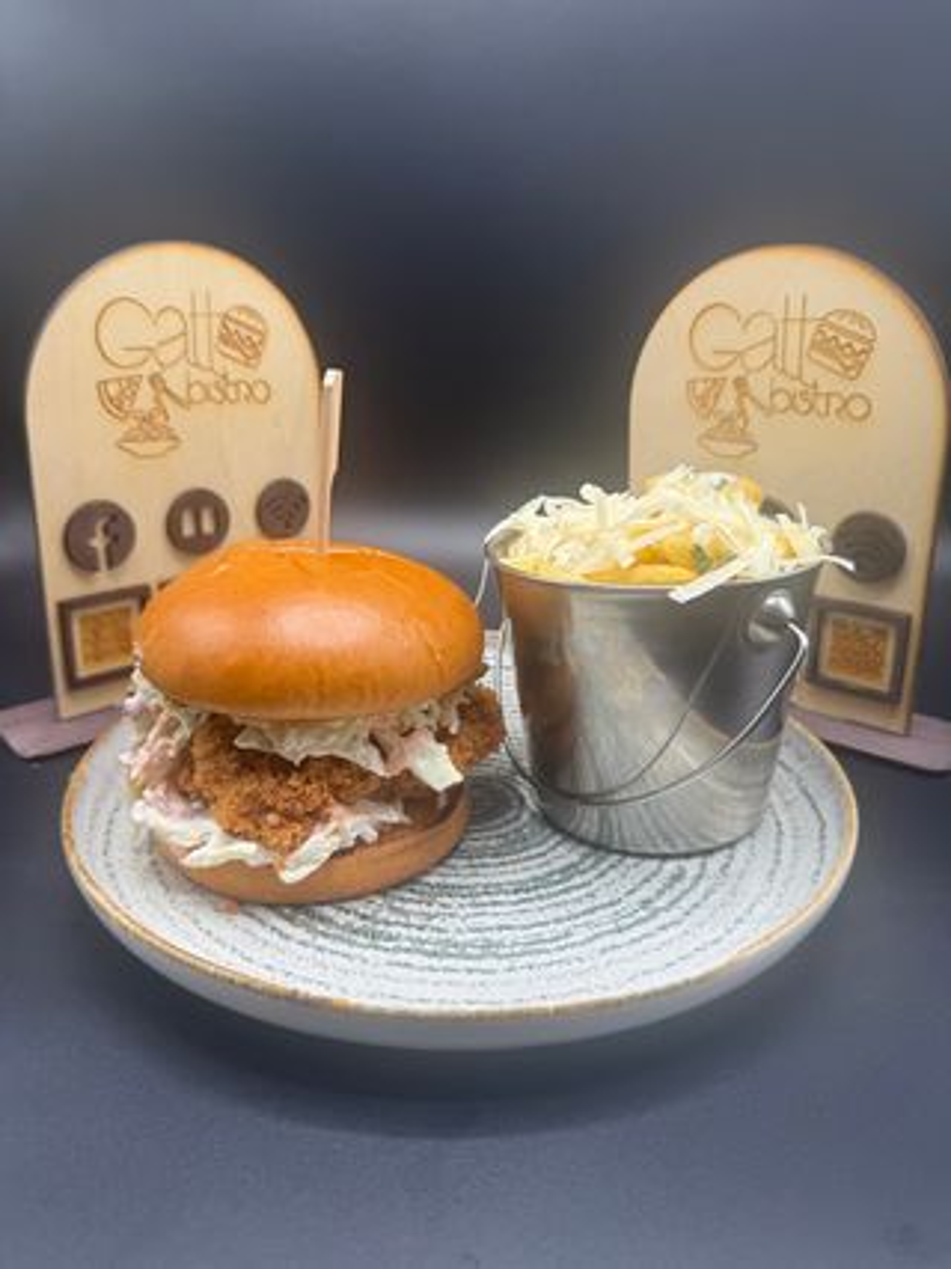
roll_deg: -0.5
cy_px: 634
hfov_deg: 56.8
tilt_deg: -19.3
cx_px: 476
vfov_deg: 71.6
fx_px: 880
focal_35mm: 24
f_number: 1.78
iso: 64
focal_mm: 6.76
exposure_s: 1/243
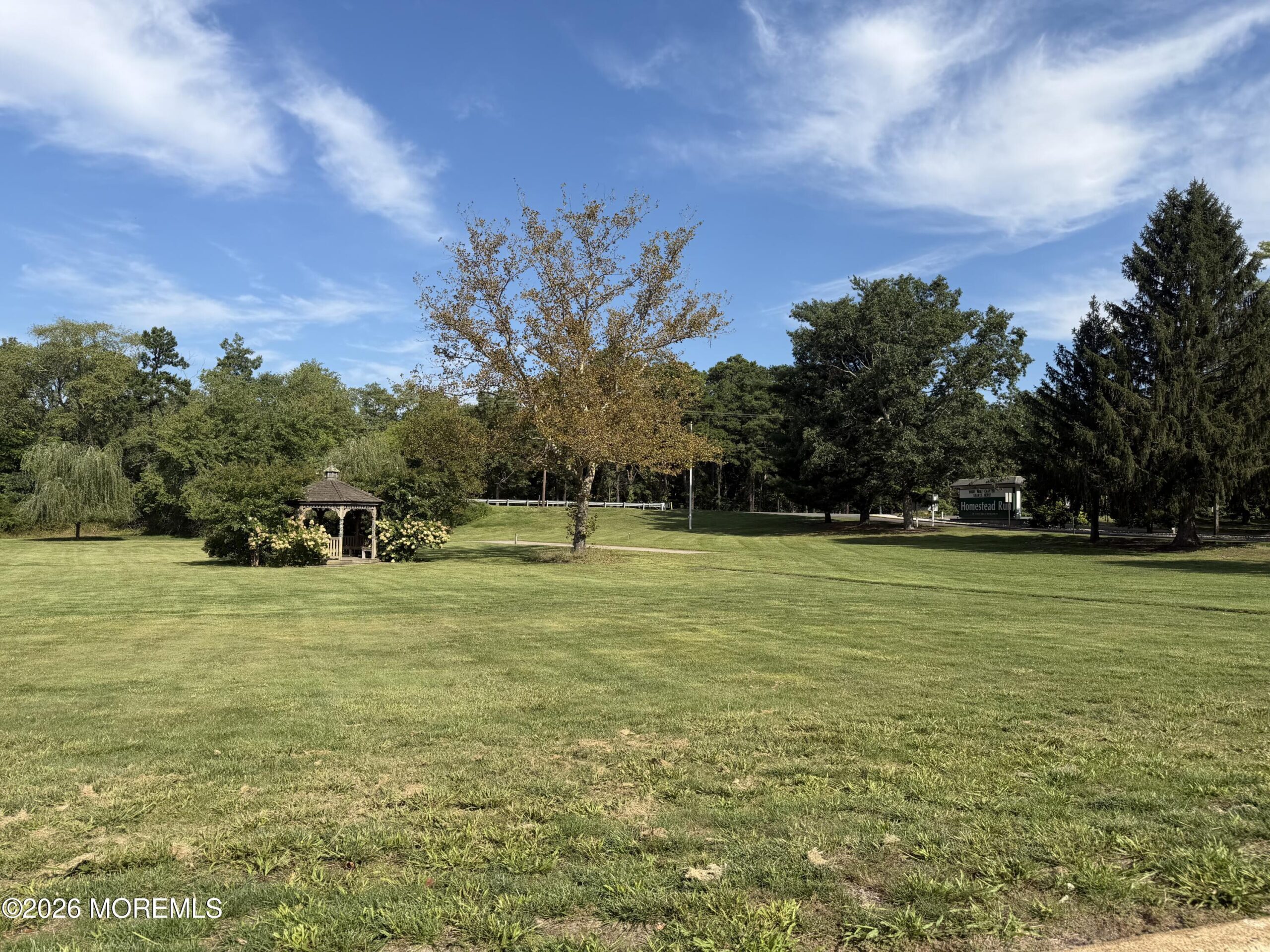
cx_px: 635
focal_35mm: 24
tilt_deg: +3.8
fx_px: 881
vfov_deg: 56.8
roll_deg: -2.3
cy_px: 476
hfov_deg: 71.6
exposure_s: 1/4673
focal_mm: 6.76
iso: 80
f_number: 1.78
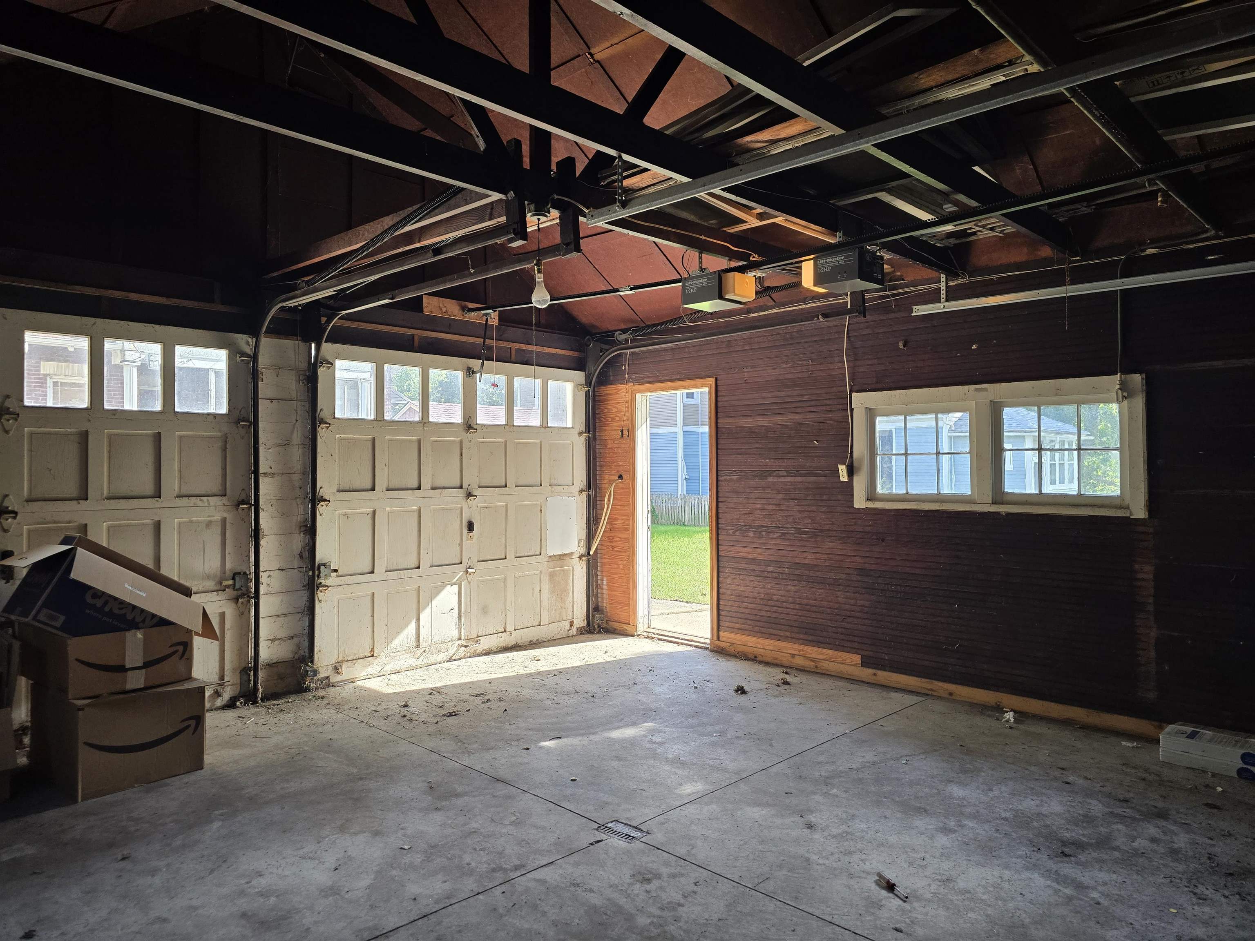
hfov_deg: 73.9
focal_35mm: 23
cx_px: 628
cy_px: 470
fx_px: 834
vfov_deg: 58.9
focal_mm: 6.3
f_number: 1.7
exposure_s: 1/180
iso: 125
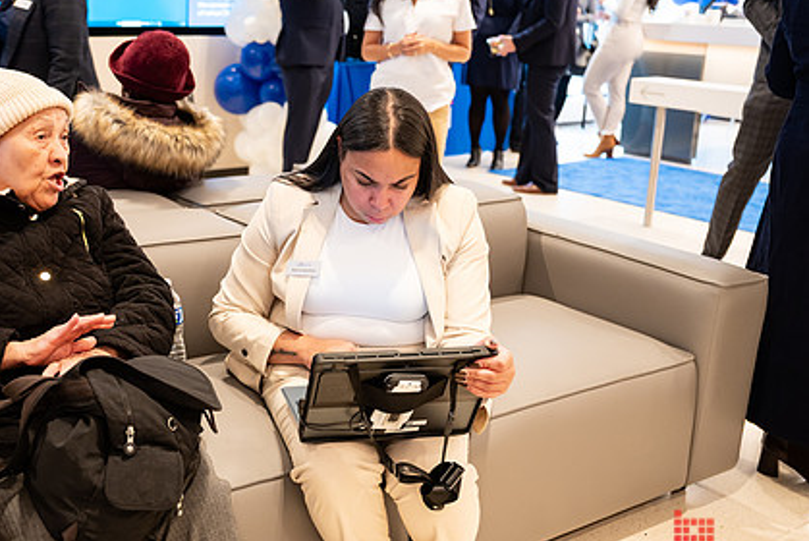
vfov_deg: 30.5
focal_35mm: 44
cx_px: 251
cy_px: 237
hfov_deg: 43.7
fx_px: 989
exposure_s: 1/160
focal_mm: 30.5
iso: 1000
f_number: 3.2
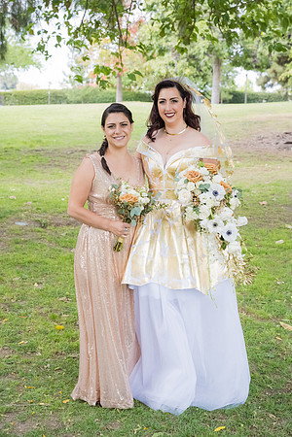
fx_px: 730
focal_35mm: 60
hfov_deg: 22.6
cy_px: 218
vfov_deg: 33.4
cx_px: 146
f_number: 5.6
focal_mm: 60
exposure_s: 1/800
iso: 1250
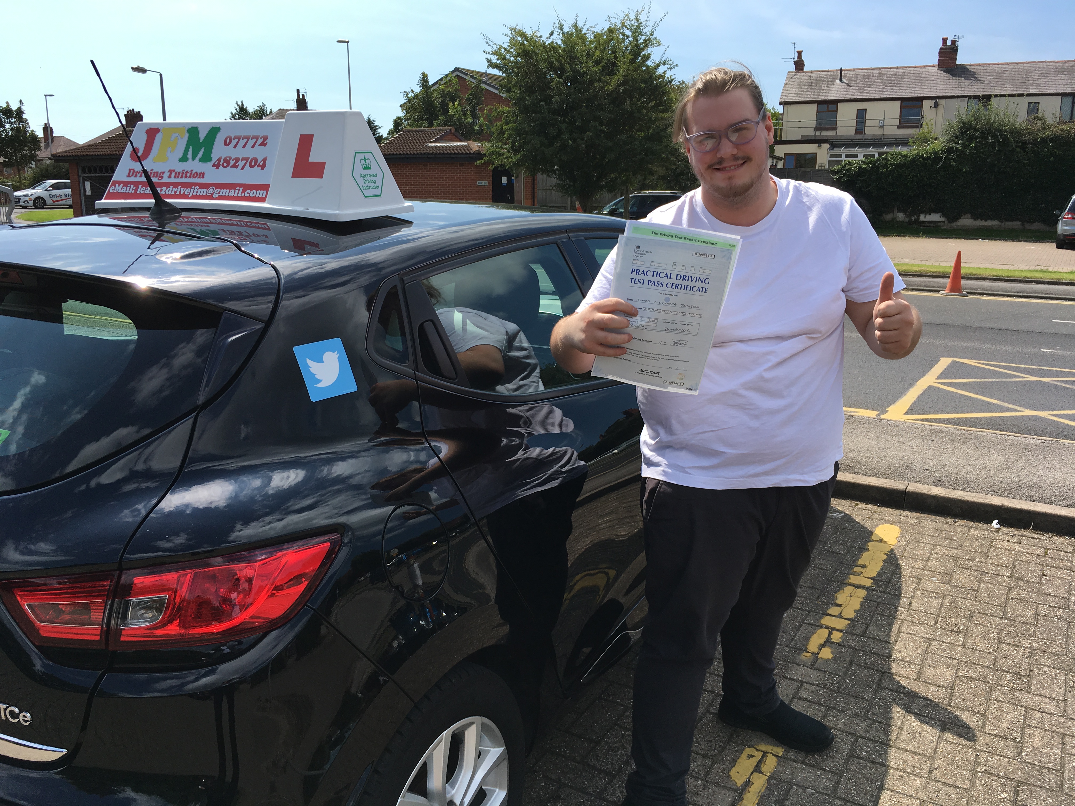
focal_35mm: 29
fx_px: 901
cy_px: 403
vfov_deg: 48.2
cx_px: 538
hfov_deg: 61.7
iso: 25
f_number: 2.2
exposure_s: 1/1479
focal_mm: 4.15
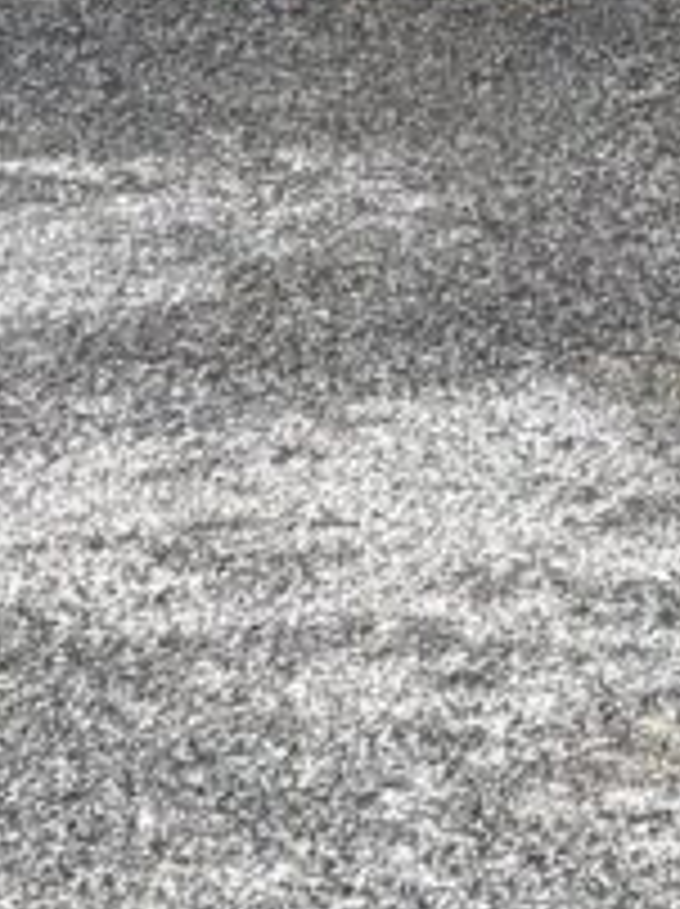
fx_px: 10263
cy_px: -1282
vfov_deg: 4.9
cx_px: 644
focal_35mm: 391
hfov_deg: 3.8
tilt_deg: -6.2
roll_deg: +2.2
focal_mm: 9
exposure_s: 1/99
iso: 32
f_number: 2.8
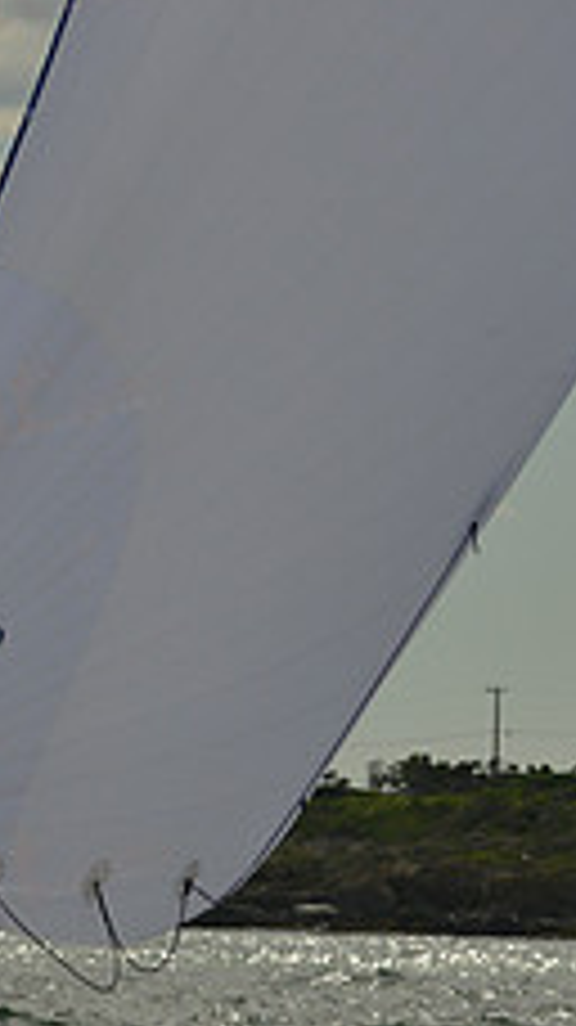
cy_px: 745
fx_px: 17431
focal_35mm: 641
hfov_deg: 1.9
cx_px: -693
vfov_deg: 3.4
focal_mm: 240
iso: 400
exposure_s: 1/800
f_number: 13
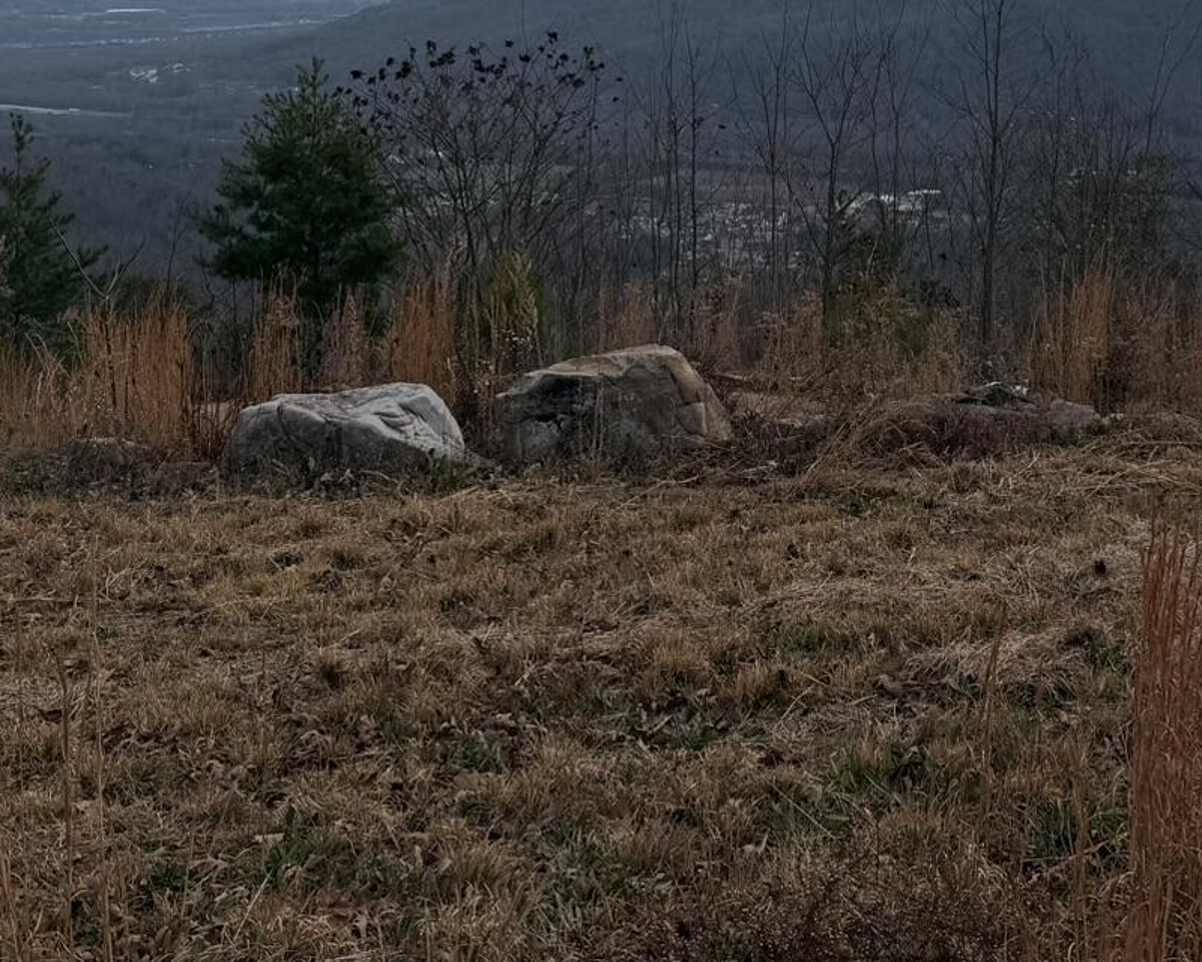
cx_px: 898
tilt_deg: +0.2
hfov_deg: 30.9
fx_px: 2134
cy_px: -60
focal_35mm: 60
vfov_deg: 24.0
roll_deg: -0.7
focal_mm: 6.76
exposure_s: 1/3021
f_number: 1.78
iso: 80
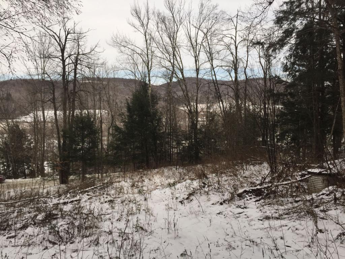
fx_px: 289
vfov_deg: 48.2
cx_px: 172
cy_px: 130
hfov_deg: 61.7
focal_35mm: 29
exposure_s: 1/1799
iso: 40
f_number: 2.2
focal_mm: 4.15
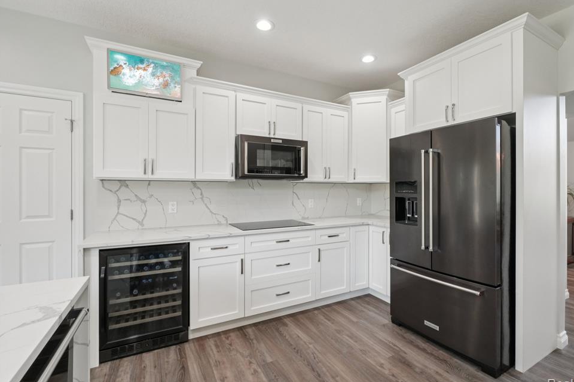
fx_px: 255
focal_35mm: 16
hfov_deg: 96.7
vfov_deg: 73.7
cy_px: 190
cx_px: 302
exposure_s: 1/30
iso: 500
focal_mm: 10
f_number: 8
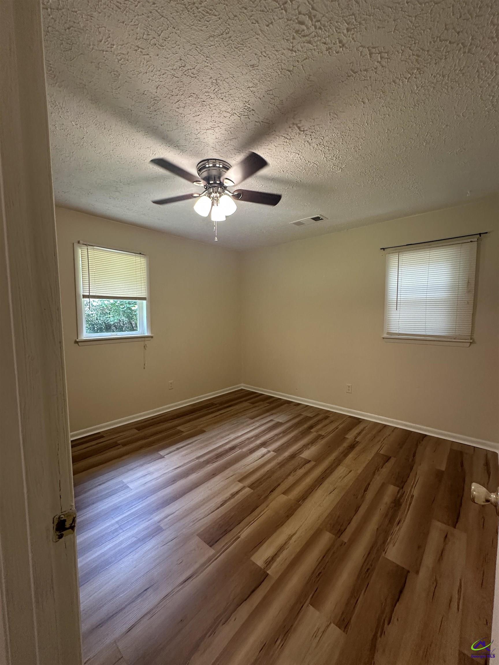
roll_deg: -0.9
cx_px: 250
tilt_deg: -4.8
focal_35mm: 14
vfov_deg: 102.1
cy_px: 332
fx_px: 269
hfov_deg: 85.7
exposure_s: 1/60
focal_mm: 2.22
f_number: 2.2
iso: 200
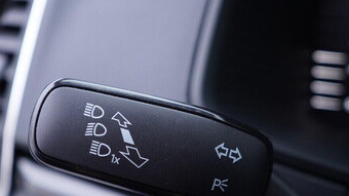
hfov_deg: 34.2
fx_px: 564
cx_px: 130
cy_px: 129
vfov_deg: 19.7
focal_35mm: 61
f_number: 2.8
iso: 200
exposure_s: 1/40
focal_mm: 24
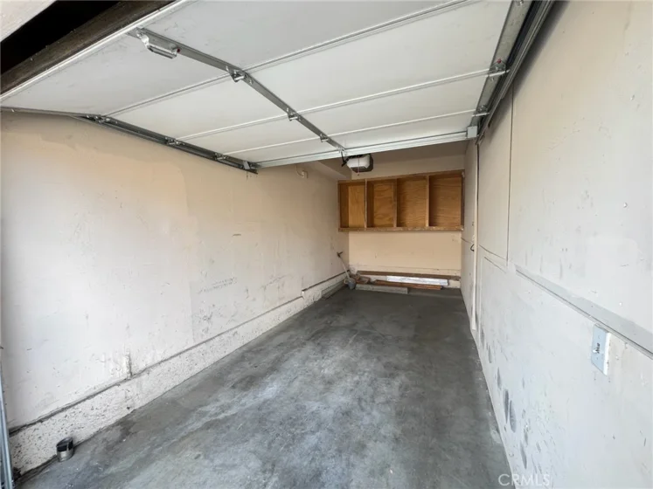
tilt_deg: -5.1
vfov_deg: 85.7
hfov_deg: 102.1
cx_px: 326
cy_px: 244
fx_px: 264
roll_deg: +0.8
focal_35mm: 14
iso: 100
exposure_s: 1/99
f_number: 2.2
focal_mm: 2.22
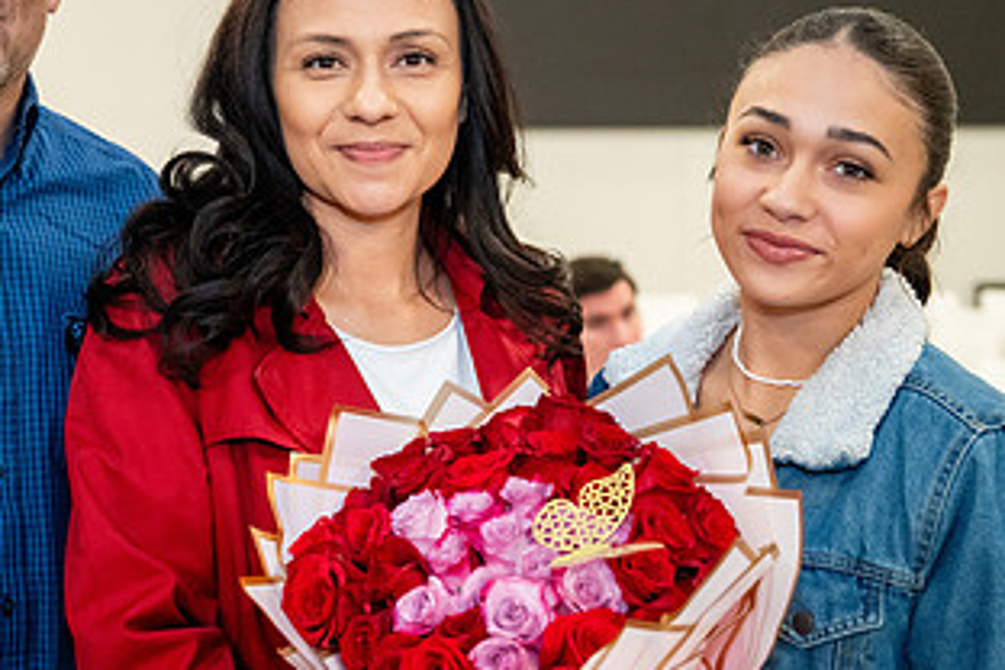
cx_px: 380
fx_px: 2429
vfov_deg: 15.7
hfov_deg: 23.3
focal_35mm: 87
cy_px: 289
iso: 3200
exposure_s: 1/160
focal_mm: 42
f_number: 2.8
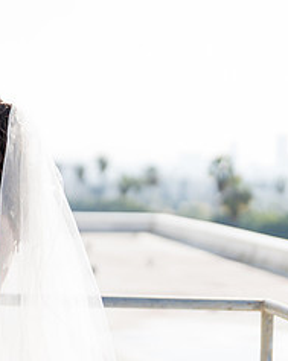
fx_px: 1228
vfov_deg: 16.7
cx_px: -66
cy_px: 217
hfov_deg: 13.0
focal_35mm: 115
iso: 100
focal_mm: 50
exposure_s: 1/5000
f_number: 1.2
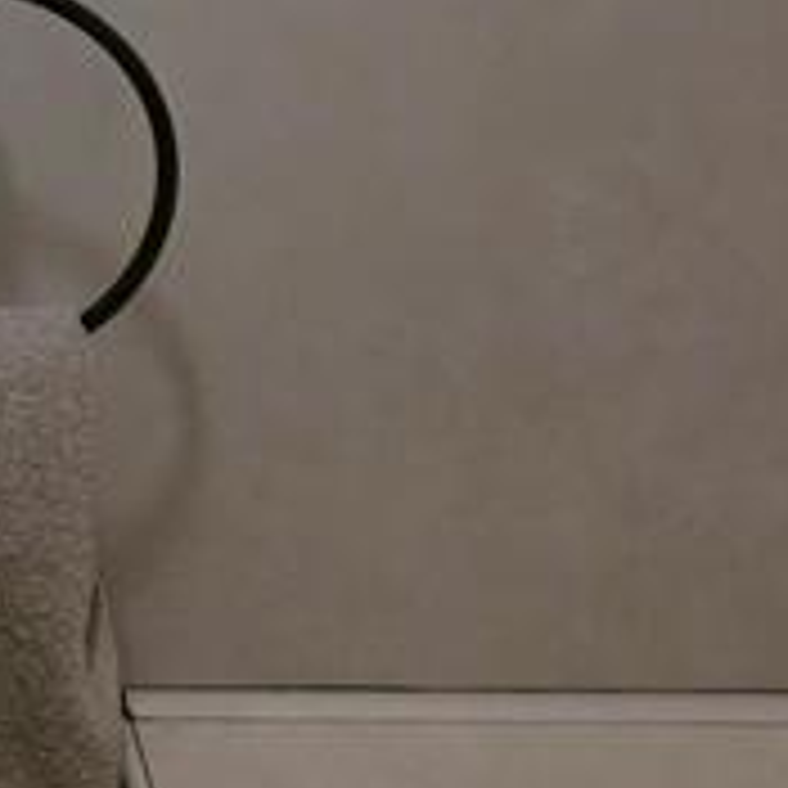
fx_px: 2395
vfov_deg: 17.1
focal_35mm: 93
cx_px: -459
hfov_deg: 16.7
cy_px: -347
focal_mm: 6.3
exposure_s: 1/100
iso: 2000
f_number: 1.7
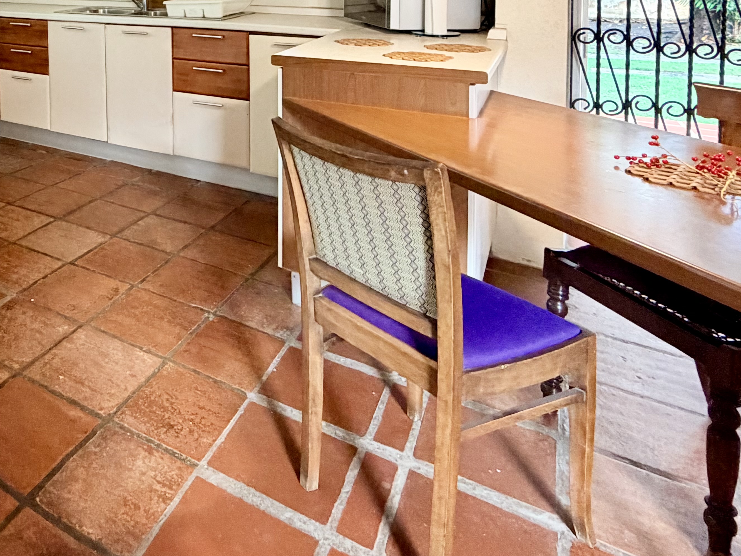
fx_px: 642
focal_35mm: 30
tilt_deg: -2.8
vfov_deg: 40.5
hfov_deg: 52.3
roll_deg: +1.0
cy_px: -9
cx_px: 66
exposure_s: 1/60
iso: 320
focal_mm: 2.22
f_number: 2.2
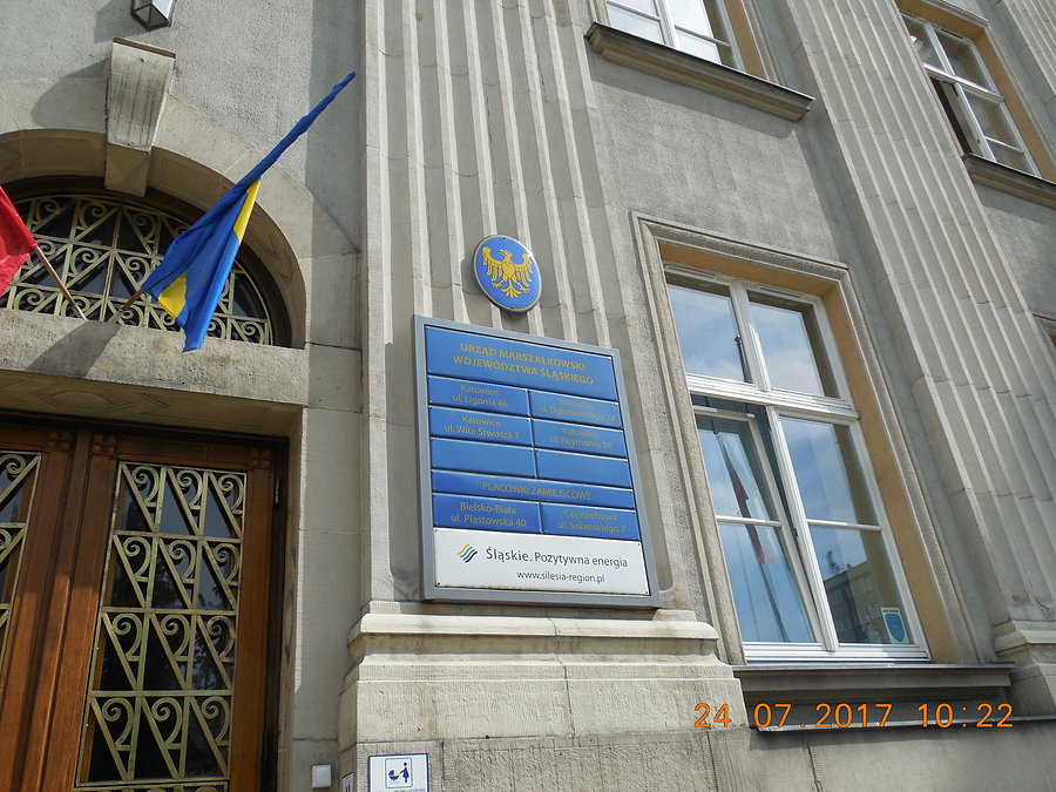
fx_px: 854
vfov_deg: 49.7
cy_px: 396
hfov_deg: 63.4
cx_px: 528
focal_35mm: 28
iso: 125
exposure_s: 1/1000
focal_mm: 5
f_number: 3.5
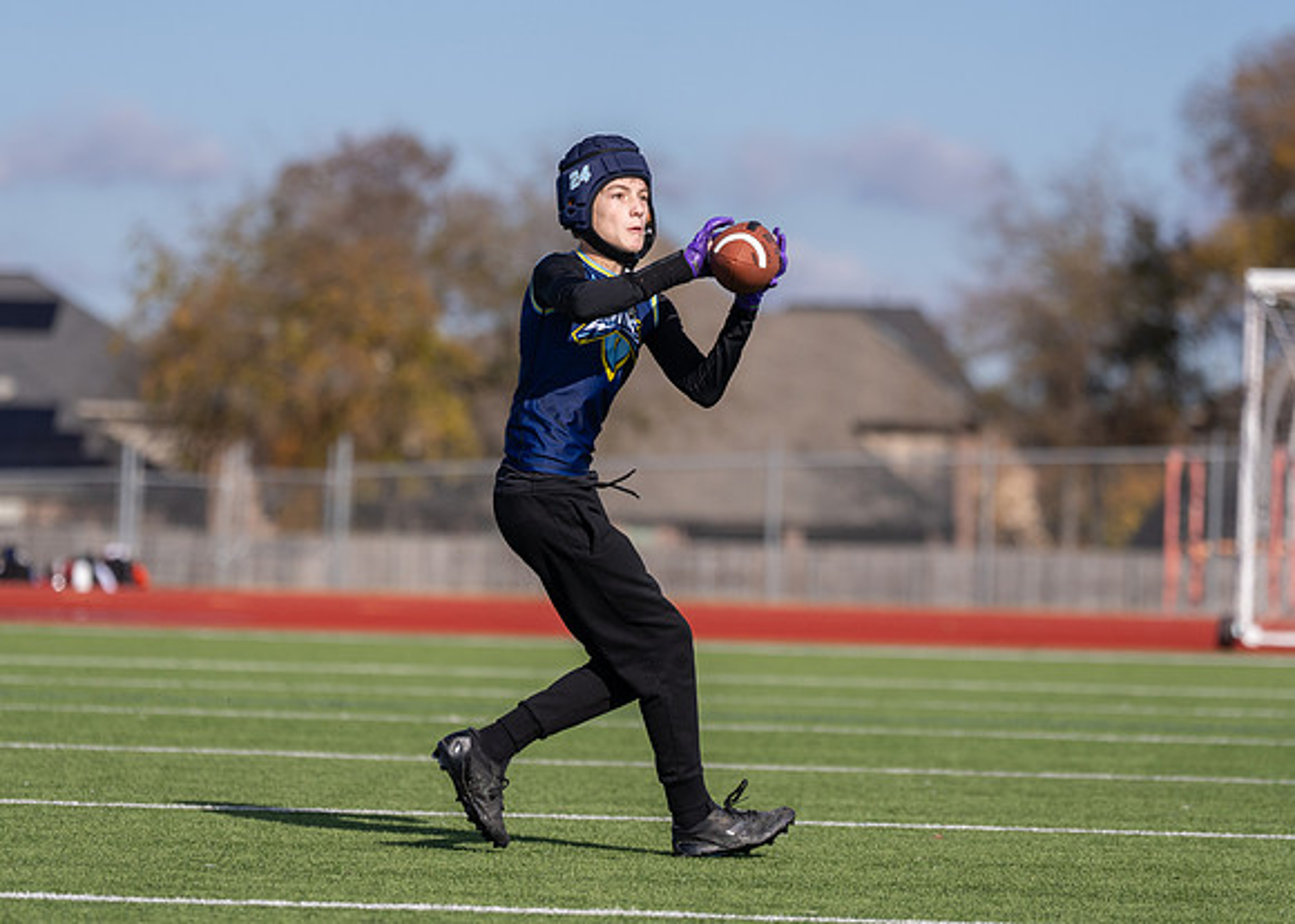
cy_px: 427
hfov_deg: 10.3
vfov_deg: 7.4
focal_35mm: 195
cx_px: 631
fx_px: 7163
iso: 160
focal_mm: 144
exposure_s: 1/4000
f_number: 2.8
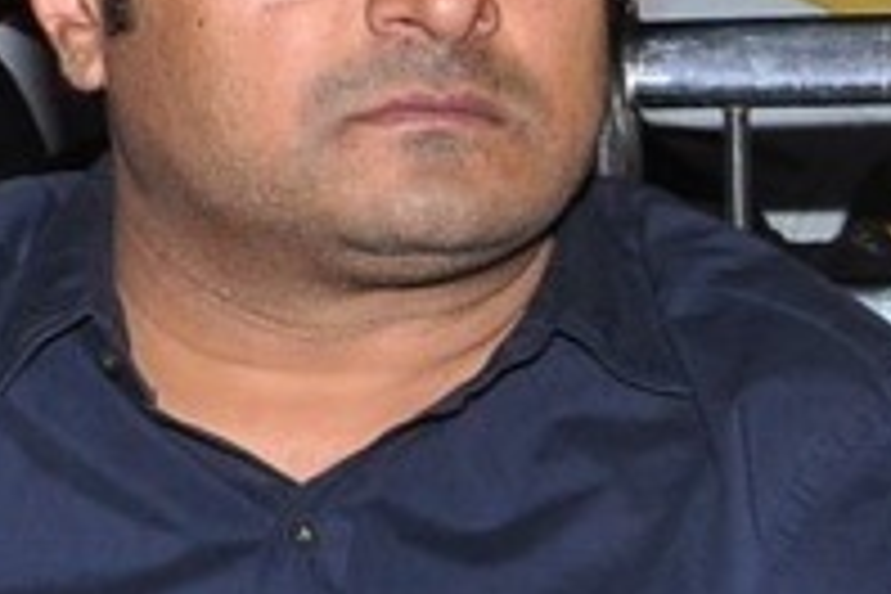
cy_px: 1037
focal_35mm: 318
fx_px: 7871
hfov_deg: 6.2
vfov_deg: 4.3
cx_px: 1966
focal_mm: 35
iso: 400
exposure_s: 1/125
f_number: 9
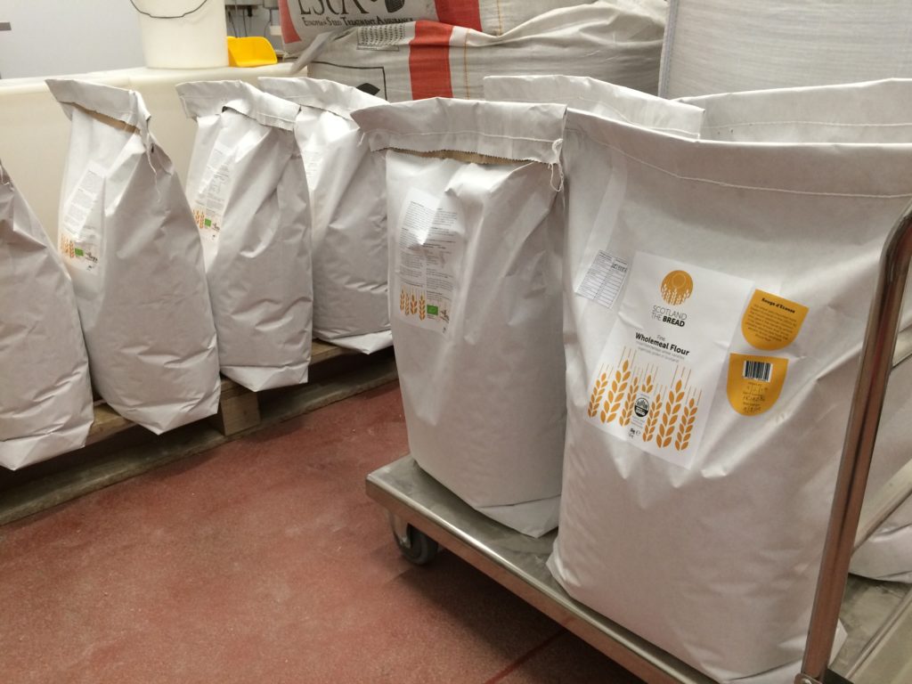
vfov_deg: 48.2
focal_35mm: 29
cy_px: 342
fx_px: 764
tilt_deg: -21.9
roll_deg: +1.8
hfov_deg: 61.7
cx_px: 456
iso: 160
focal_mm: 4.15
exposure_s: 1/33
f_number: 2.2
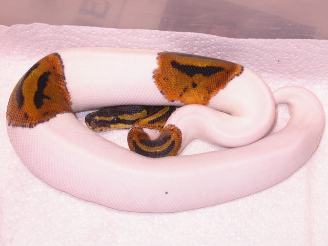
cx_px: 164
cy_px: 123
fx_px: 938
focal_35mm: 99
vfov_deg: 14.9
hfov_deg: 19.8
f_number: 3.9
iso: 100
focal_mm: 20.6
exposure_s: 1/60.3
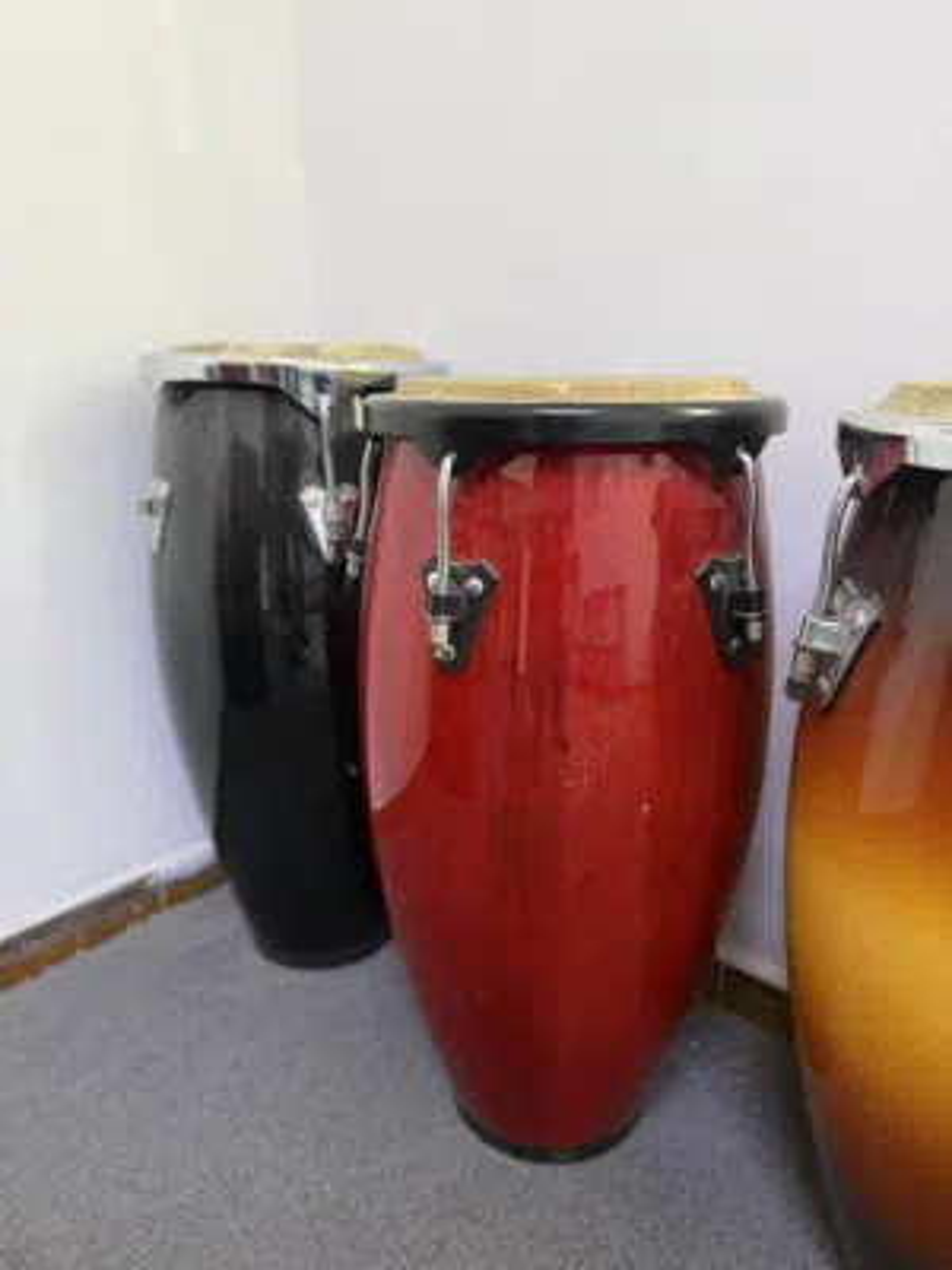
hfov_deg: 56.8
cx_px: 476
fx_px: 880
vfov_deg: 71.6
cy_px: 635
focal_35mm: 24
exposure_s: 1/60
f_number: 1.78
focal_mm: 6.76
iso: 400
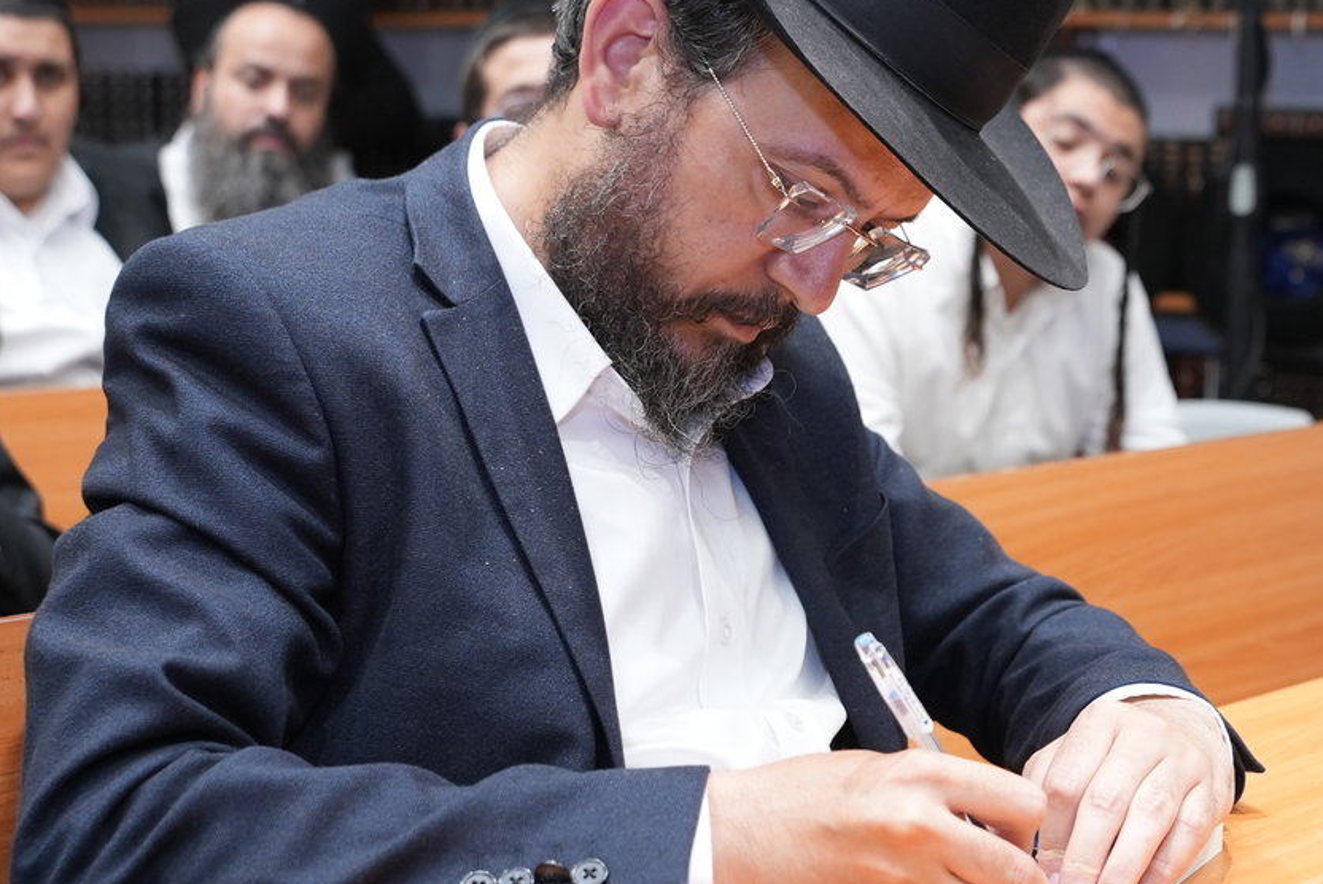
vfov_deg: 18.4
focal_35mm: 74
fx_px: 2721
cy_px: 300
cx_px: 870
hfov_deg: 27.2
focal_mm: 44
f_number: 4
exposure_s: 1/200
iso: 2500
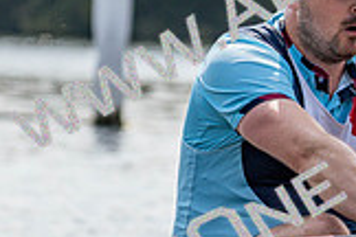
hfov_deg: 2.9
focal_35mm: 714
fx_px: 7060
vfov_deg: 1.9
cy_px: 155
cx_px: 281
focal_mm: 200
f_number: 5.6
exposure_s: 1/1600
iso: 160
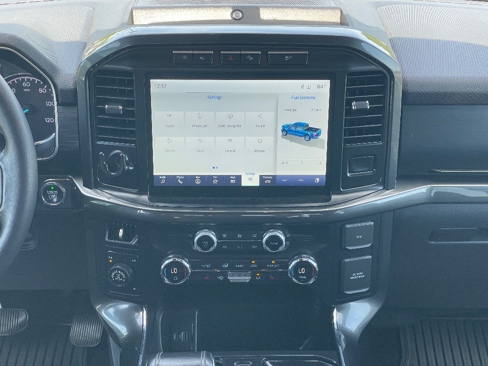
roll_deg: -1.6
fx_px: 733
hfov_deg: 36.8
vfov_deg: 28.0
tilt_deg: -28.9
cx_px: 244
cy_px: 183
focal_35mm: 52
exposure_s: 1/99
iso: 50
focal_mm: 6
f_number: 2
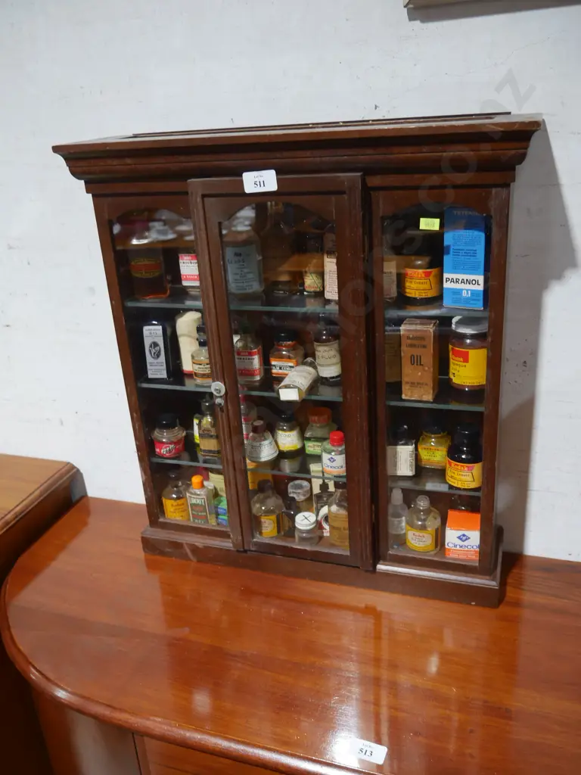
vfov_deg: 60.0
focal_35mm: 30
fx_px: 671
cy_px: 388
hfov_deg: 46.8
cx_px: 290
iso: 640
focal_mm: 15
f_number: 3.6
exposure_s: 1/60
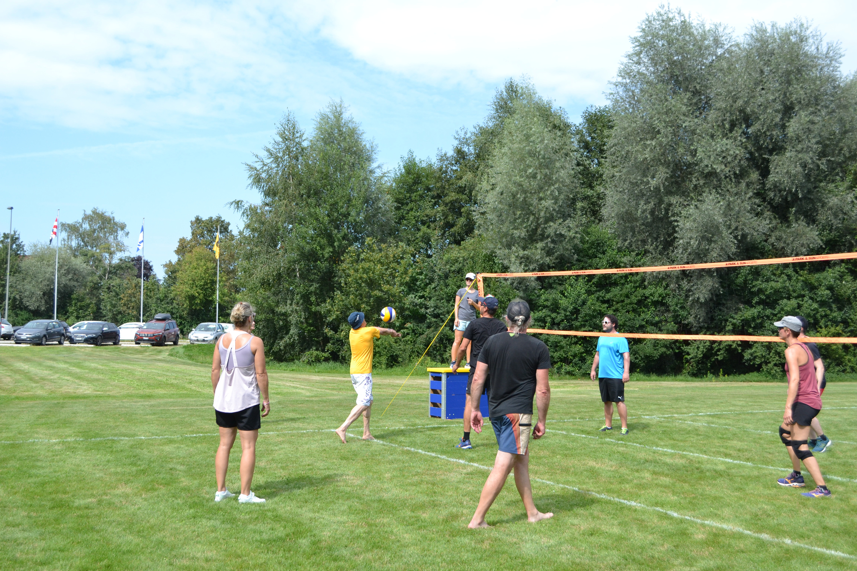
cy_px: 286
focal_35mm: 36
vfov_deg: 36.9
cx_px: 428
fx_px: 857
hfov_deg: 53.1
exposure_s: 1/1250
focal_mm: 24
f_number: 5
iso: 400
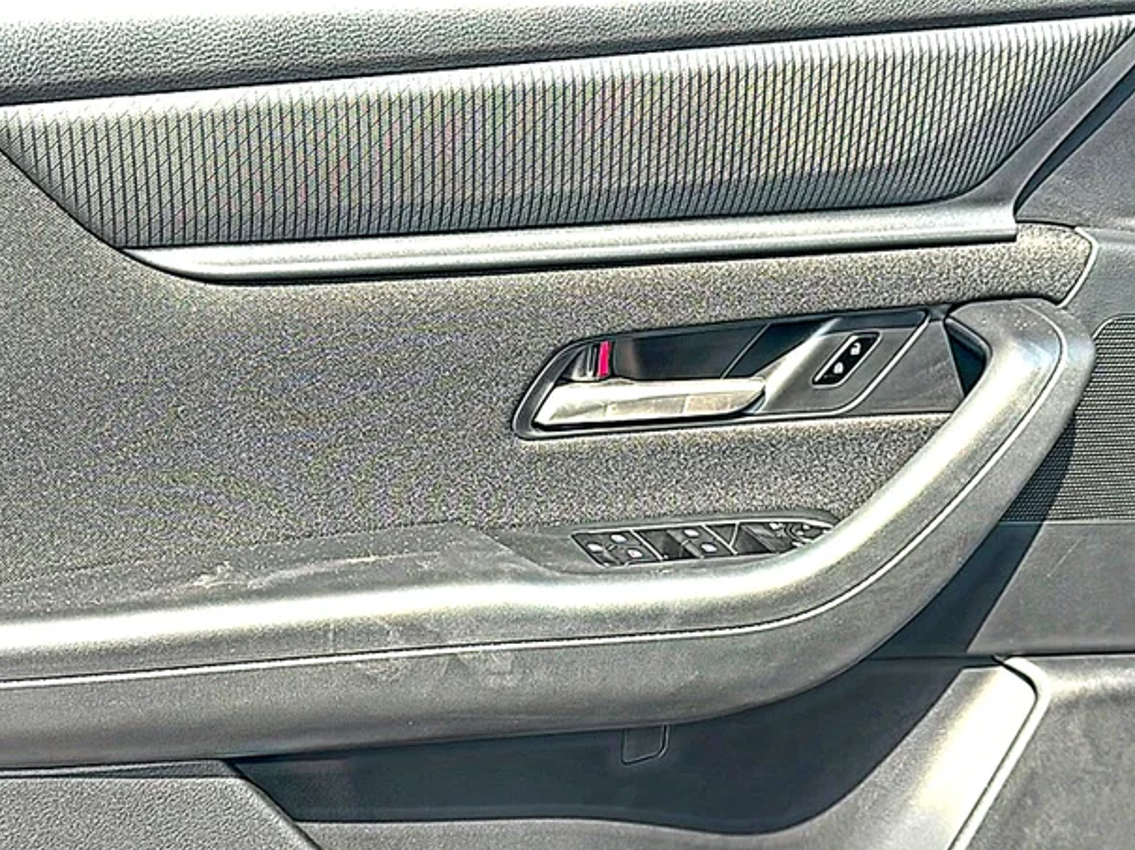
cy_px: 478
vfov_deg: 32.8
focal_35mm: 44
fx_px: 1442
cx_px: 597
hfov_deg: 43.0
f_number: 1.78
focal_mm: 6.86
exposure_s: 1/541
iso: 80
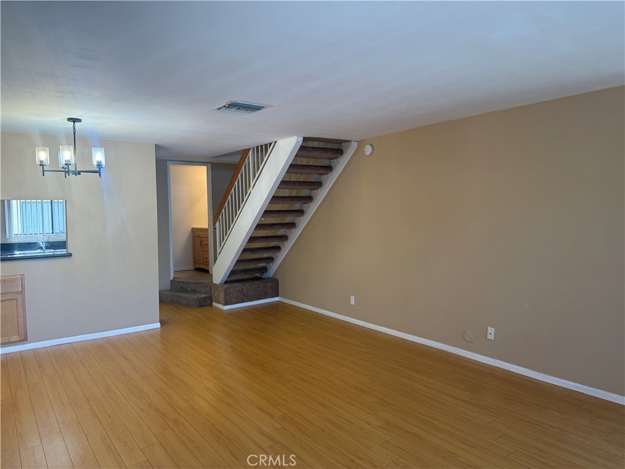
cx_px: 312
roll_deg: +0.3
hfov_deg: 71.6
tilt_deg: -2.6
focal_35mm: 24
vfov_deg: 56.8
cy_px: 234
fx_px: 433
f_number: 1.78
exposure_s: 1/166
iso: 125
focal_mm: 6.76
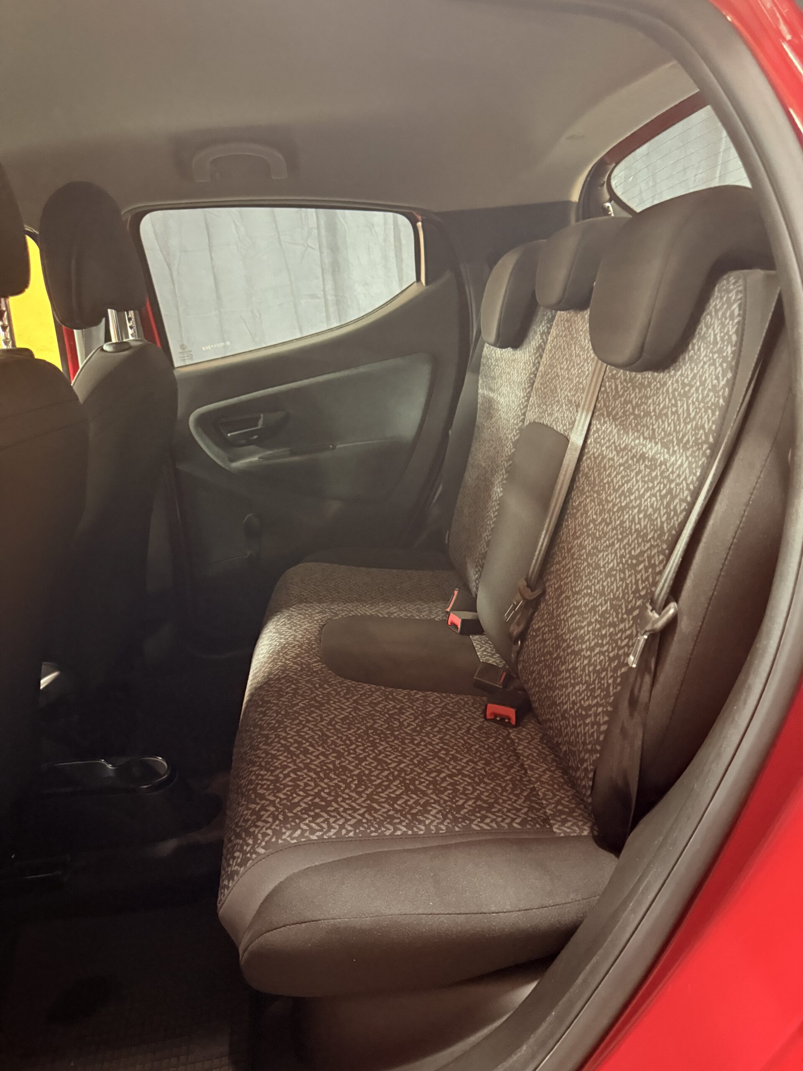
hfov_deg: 56.8
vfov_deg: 71.6
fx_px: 742
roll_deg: +6.8
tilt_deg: -17.2
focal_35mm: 24
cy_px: 536
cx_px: 402
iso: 5000
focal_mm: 6.76
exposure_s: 1/17
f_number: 1.78
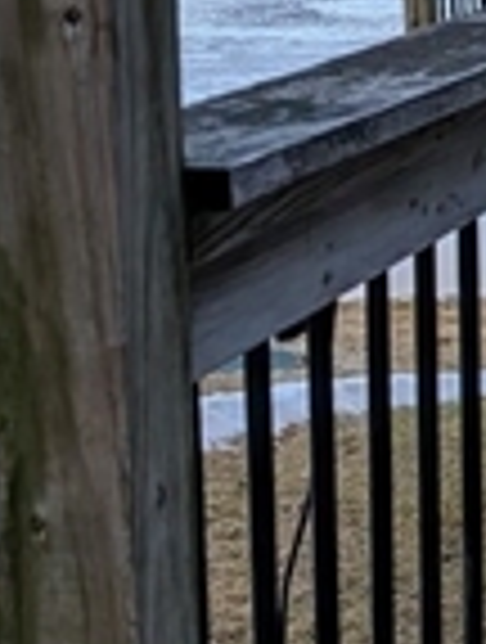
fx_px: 2404
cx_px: 990
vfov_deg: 15.2
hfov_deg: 10.5
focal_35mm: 129
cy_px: 198
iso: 21
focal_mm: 6.9
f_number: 1.68
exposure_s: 1/571
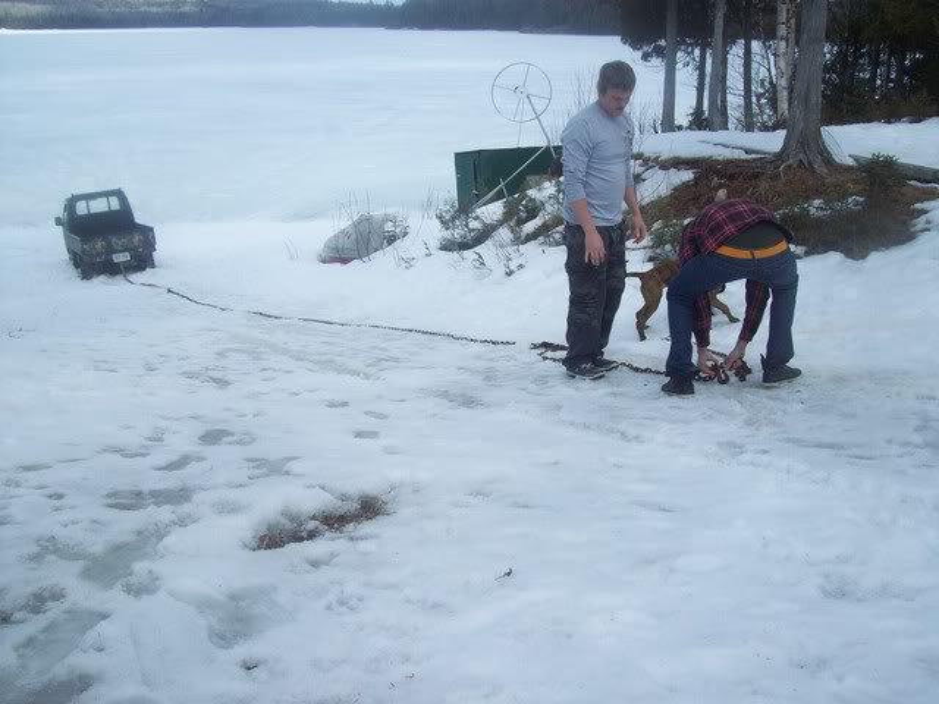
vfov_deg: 39.7
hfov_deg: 51.4
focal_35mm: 36
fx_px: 977
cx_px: 470
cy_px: 352
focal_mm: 6
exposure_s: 1/426
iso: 80
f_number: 4.8
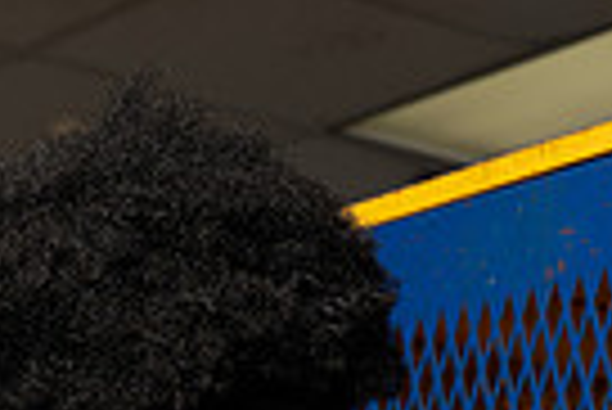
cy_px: 937
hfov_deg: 12.4
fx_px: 2808
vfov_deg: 7.8
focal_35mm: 165
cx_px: 81
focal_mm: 50
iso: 125
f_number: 8
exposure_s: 1/250
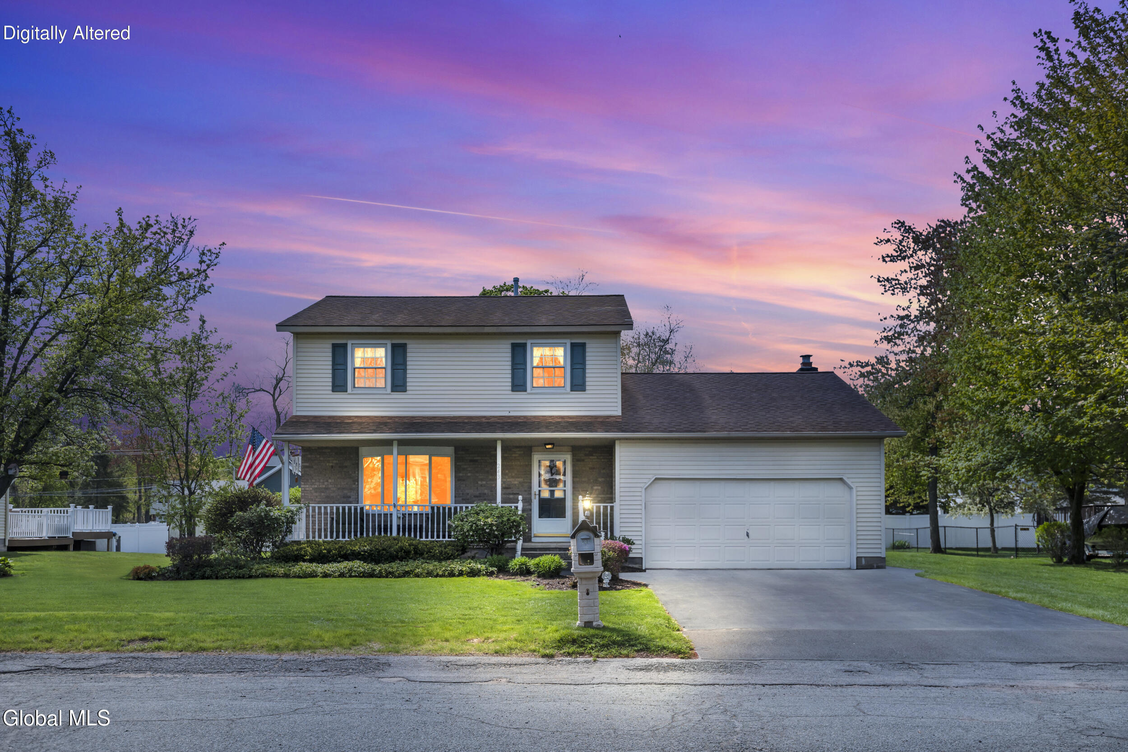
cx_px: 564
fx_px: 846
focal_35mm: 27
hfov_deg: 67.4
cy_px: 376
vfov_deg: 47.9
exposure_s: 1/4000
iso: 250
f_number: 4.5
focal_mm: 27
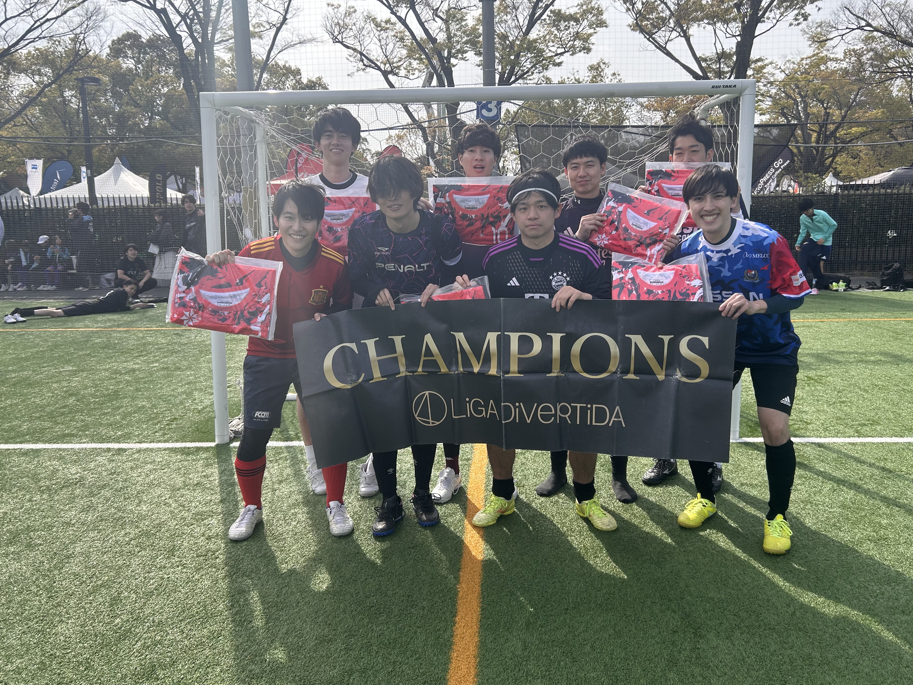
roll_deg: +1.6
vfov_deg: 49.7
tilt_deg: -7.2
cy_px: 320
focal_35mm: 28
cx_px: 477
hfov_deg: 63.4
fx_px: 739
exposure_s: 1/2165
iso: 50
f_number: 1.5
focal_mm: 5.7
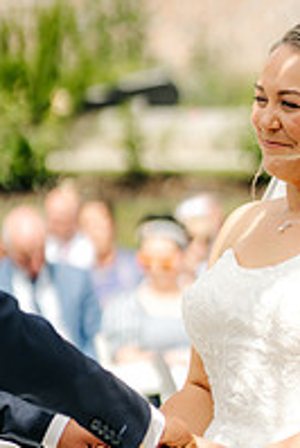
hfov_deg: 7.1
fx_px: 2396
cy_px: 304
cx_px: 280
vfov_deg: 10.7
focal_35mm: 192
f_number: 2
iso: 100
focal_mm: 85
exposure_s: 1/5000
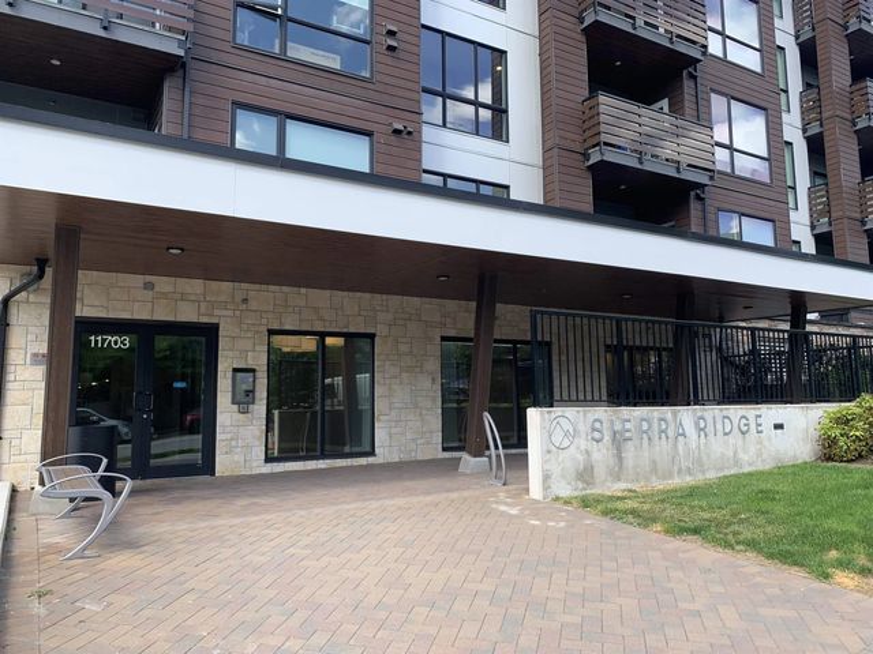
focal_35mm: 26
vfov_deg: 53.1
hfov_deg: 67.3
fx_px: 656
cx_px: 436
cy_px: 327
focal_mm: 4.25
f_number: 1.8
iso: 25
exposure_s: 1/567
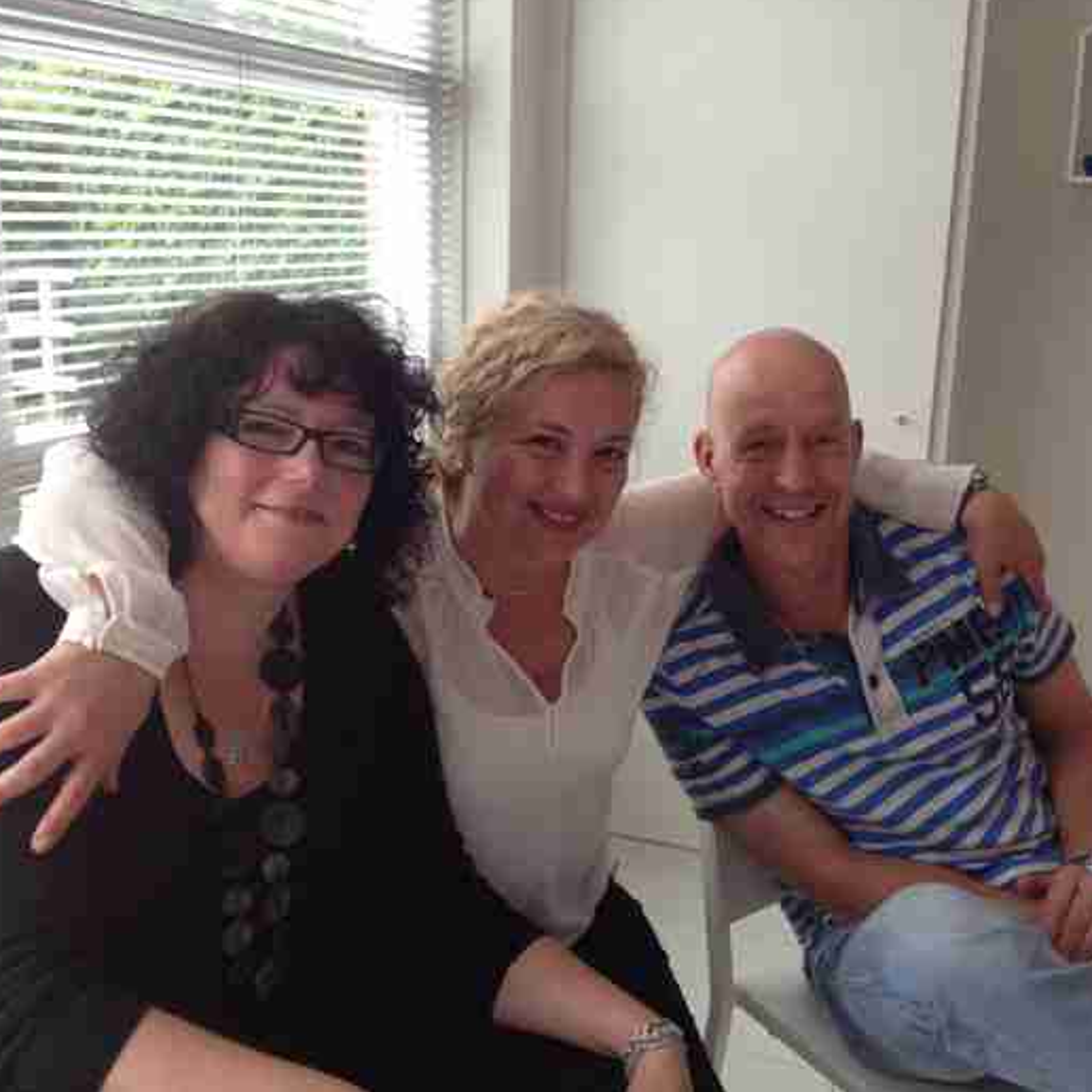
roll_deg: -1.6
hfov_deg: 40.0
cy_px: 541
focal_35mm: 42
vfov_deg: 40.0
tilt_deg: -15.1
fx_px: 1499
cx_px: 574
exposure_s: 1/60
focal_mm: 4.28
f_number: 2.4
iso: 64
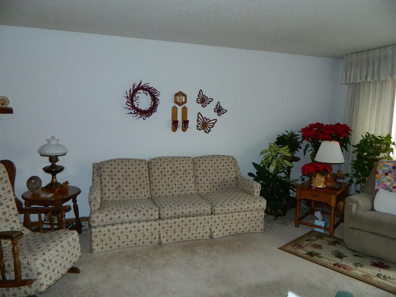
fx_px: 286
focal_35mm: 25
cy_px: 148
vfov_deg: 54.9
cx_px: 198
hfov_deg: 69.4
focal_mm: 4.5
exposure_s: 1/30
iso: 200
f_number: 3.1
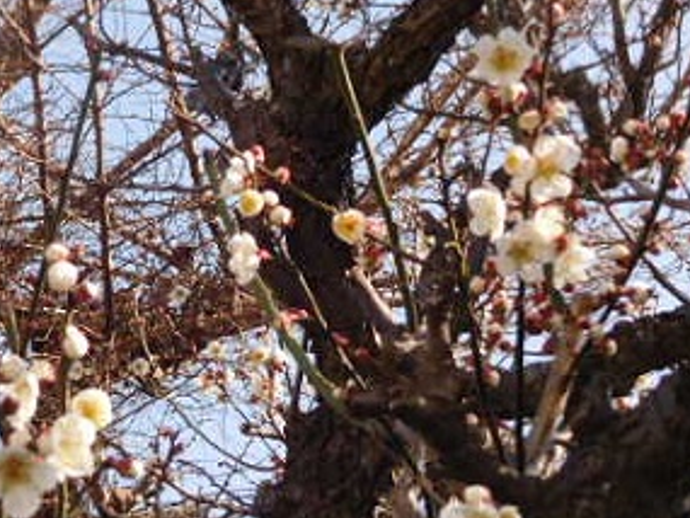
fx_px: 2014
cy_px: 288
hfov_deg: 19.4
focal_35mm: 101
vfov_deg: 14.7
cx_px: 218
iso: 125
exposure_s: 1/320
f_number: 4.1
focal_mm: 8.9
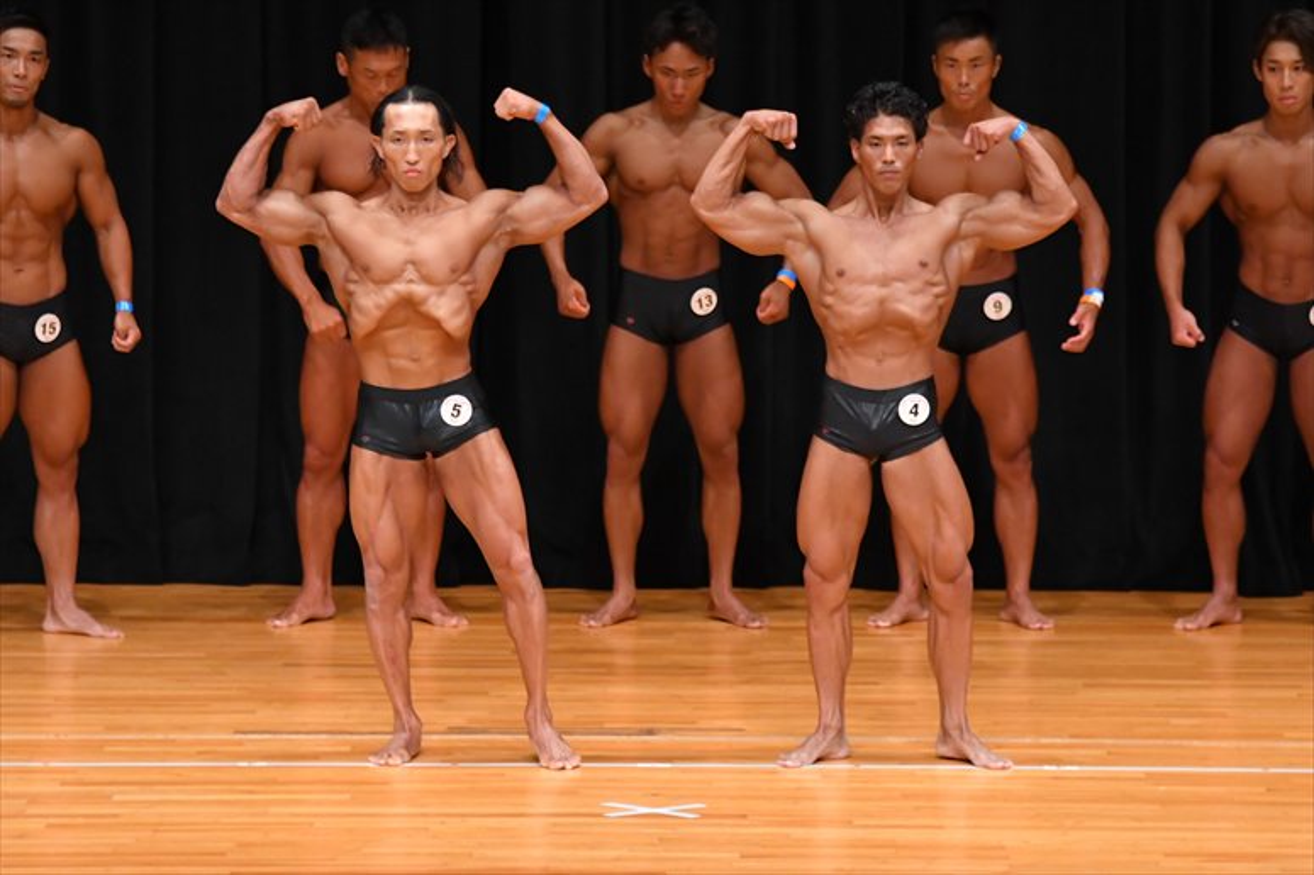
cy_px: 438
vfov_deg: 5.4
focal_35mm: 255
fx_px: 9303
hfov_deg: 8.1
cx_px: 657
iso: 4000
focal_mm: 170
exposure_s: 1/400
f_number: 5.6
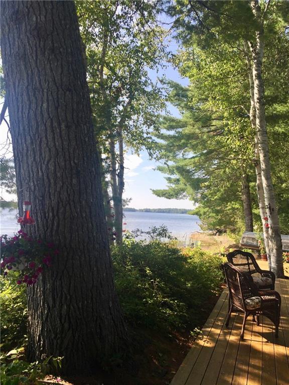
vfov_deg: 61.7
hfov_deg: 48.2
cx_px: 144
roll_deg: -2.1
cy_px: 192
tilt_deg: +5.2
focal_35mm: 29
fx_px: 323
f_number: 2.2
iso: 32
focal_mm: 4.15
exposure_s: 1/964
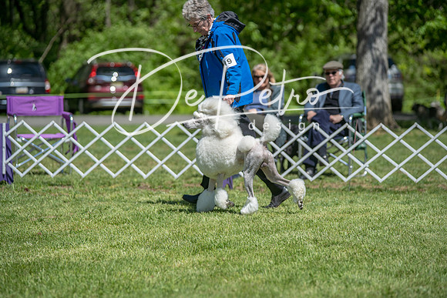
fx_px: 1863
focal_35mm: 150
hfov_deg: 13.7
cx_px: 224
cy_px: 149
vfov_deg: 9.2
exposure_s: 1/1000
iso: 100
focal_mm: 150
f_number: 4
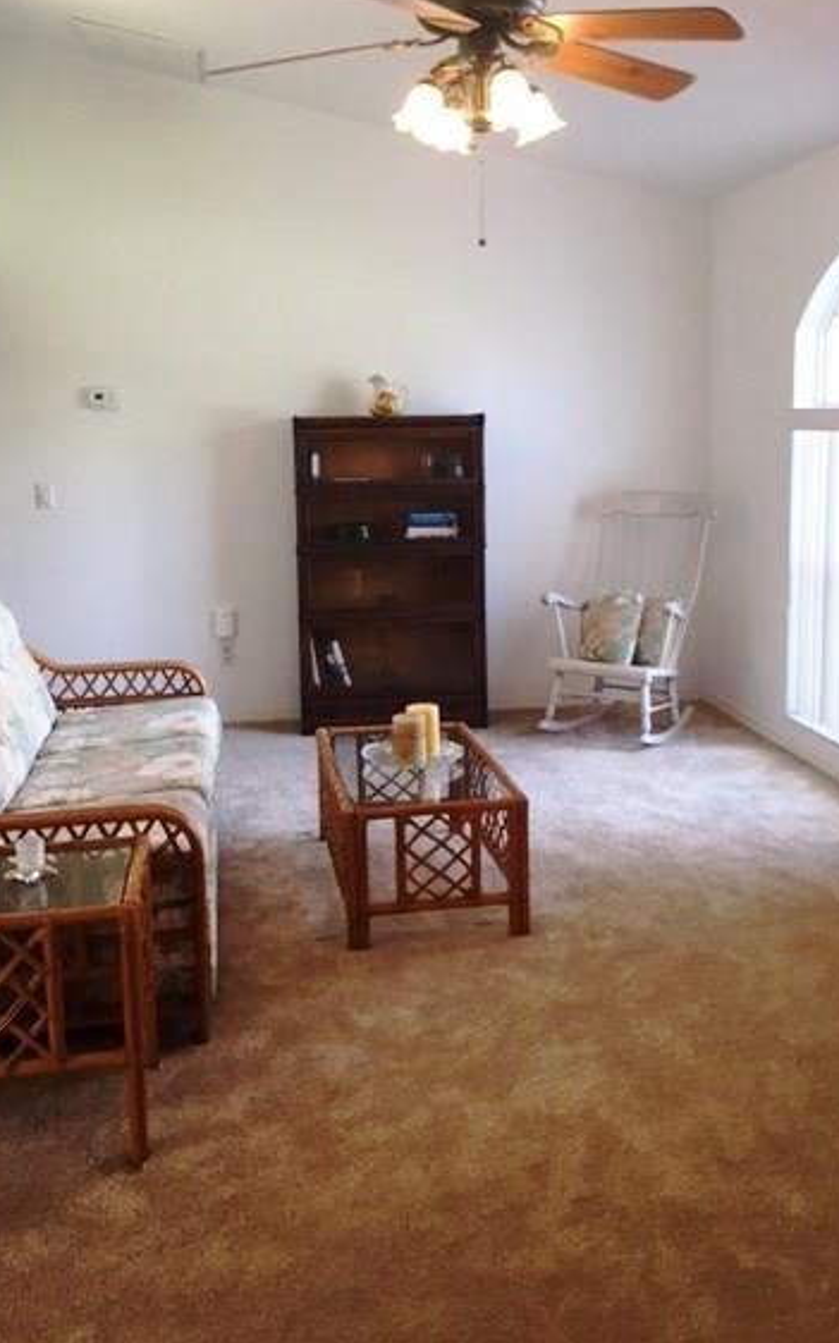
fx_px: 1281
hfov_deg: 36.3
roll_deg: +1.7
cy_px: 619
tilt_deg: -8.9
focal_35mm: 35
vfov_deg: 55.3
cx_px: 430
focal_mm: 4.15
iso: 32
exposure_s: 1/30
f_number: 2.2
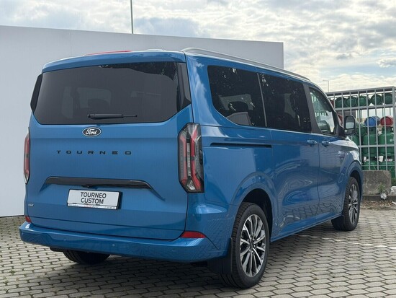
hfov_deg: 39.6
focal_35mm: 48
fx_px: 549
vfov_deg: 30.3
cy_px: 149
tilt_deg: -1.7
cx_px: 198
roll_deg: +2.0
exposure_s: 1/1795
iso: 80
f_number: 1.78
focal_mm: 6.76
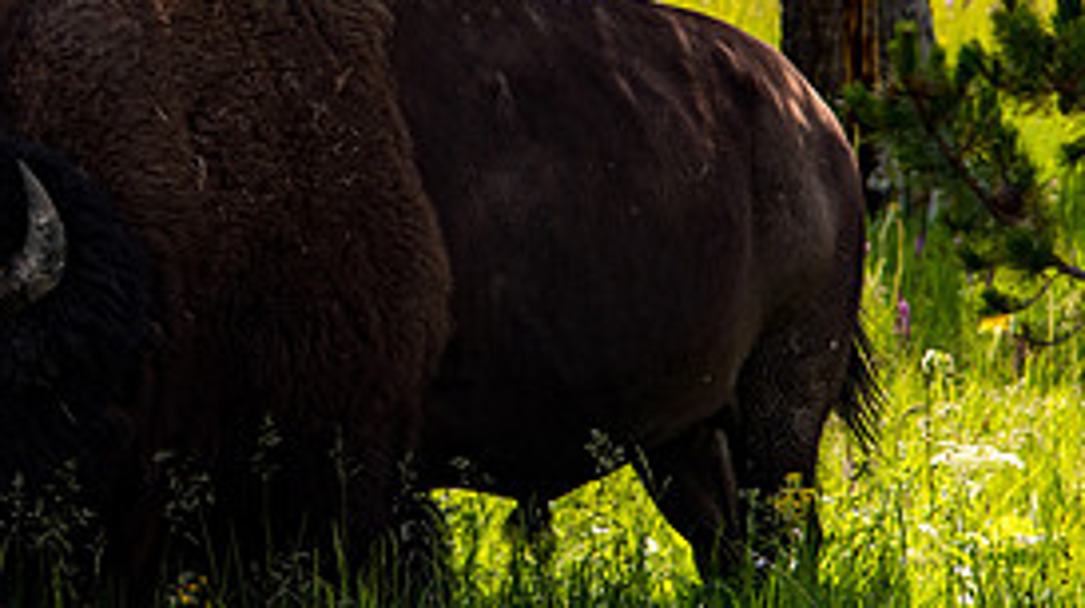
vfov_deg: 2.6
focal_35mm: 470
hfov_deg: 4.6
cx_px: 187
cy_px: -32
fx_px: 13510
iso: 100
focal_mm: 180
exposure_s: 1/400
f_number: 7.1
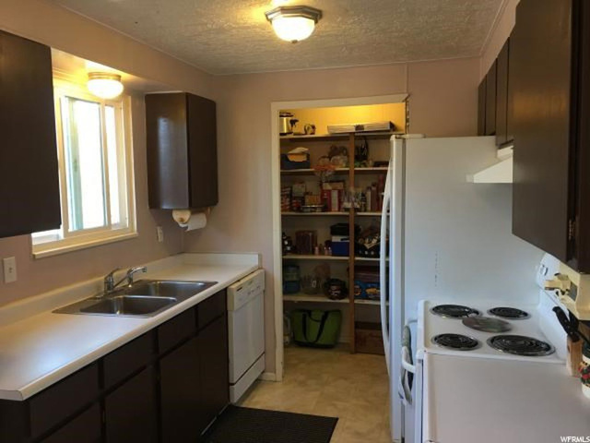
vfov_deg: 48.2
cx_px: 295
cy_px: 222
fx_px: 494
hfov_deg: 61.7
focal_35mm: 29
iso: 40
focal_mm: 4.15
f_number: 2.2
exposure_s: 1/15
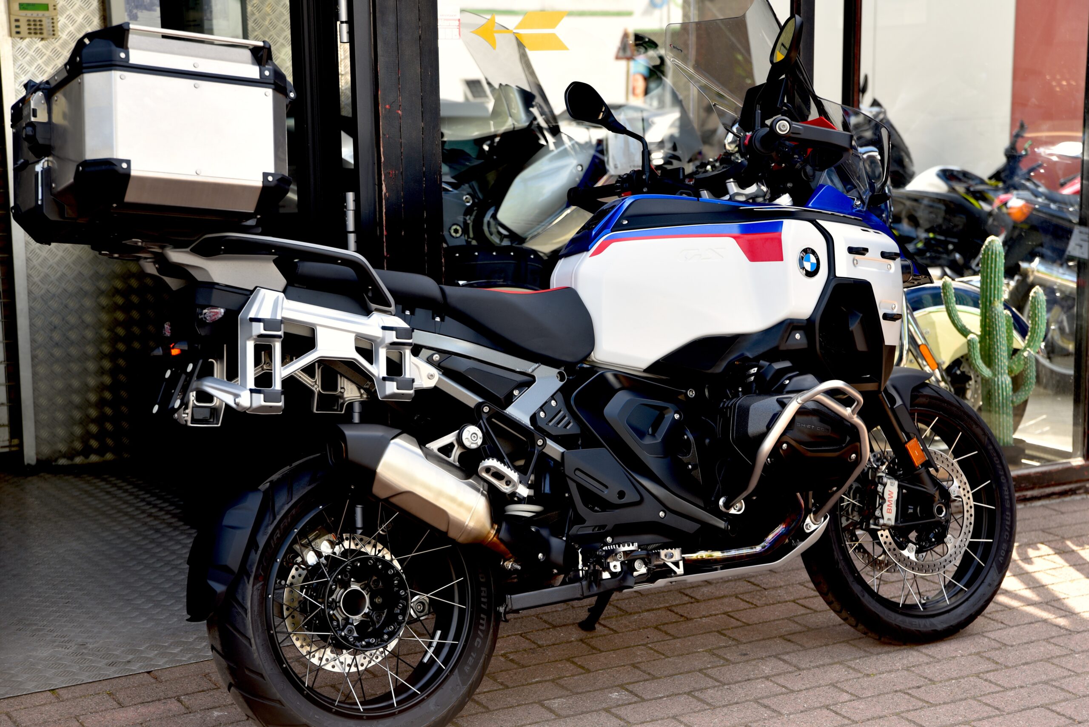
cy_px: 364
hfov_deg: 32.4
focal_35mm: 62
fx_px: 1876
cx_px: 544
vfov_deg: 21.9
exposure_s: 1/80
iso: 100
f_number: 4.5
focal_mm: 62
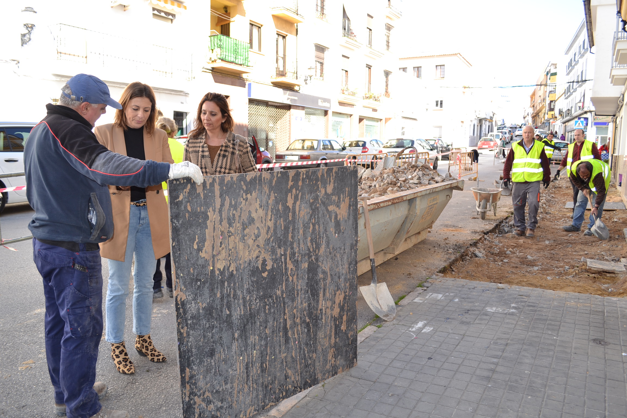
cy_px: 209
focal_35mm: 27
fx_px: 470
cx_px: 314
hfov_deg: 67.4
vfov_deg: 47.9
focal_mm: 18
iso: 110
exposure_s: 1/125
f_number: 4
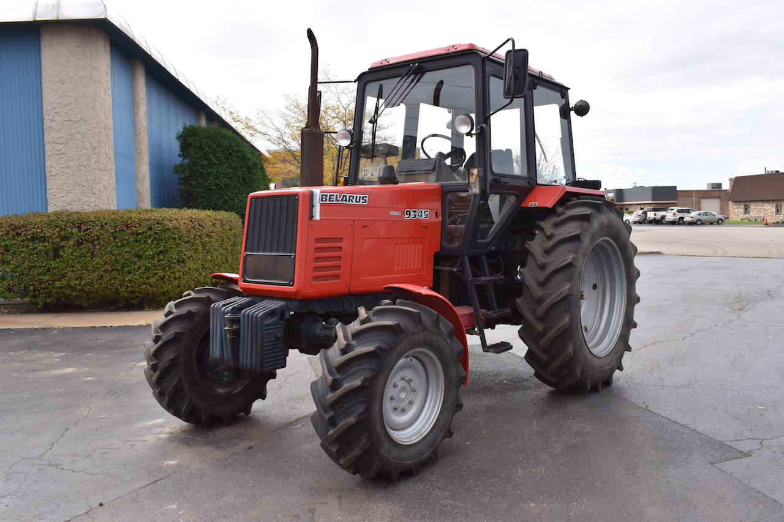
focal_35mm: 30
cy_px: 261
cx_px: 392
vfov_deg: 43.6
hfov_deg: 61.9
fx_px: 653
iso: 200
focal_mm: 20
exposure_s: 1/320
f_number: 9
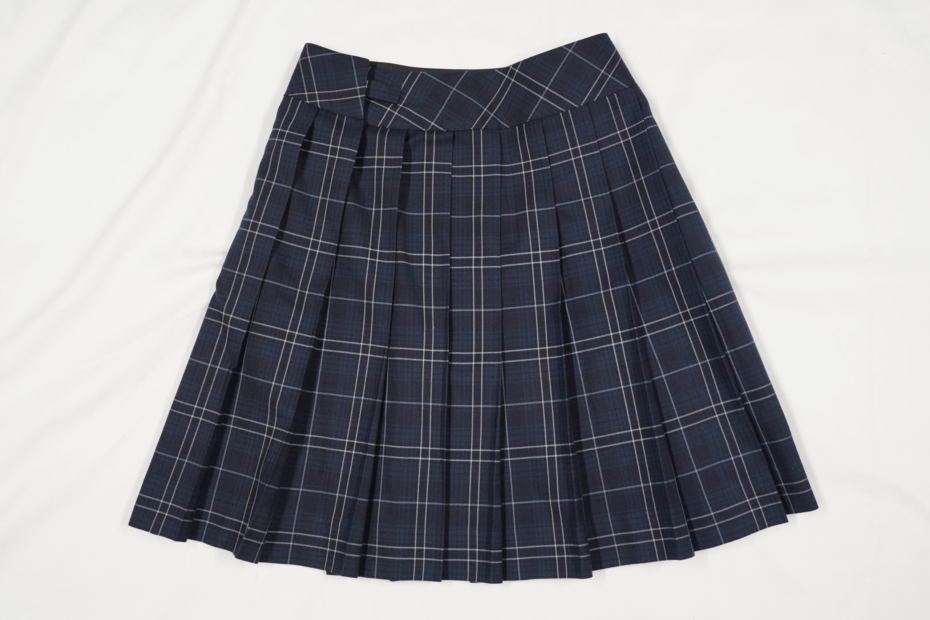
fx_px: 904
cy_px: 310
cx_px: 465
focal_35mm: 35
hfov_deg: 54.4
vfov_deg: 37.9
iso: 500
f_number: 4
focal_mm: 35
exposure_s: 1/60
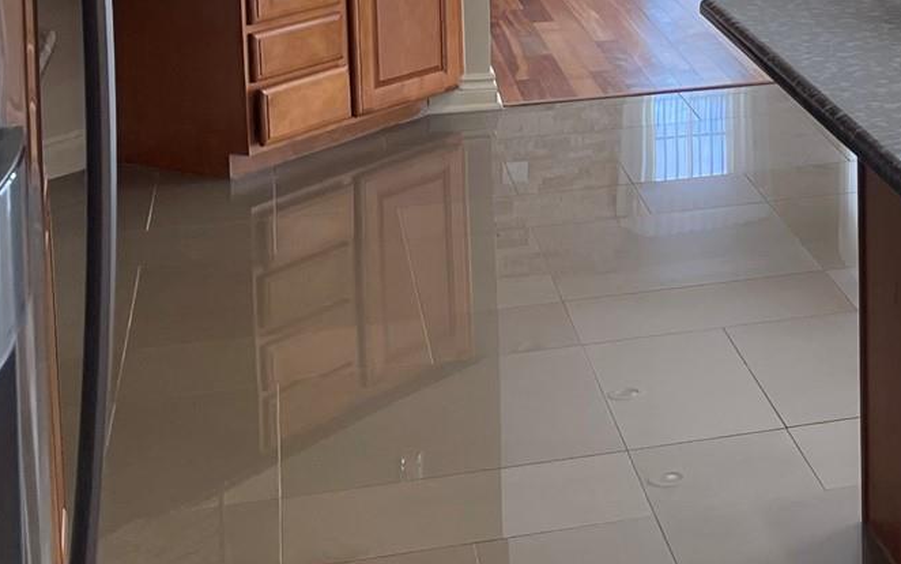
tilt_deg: -7.3
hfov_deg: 23.5
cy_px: -154
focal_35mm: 82
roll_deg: +1.2
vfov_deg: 15.2
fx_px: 2014
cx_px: 1009
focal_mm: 5.1
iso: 40
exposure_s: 1/120
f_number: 1.6
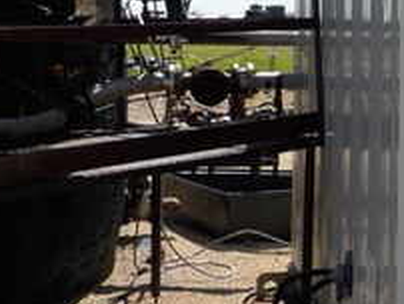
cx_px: 544
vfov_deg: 15.5
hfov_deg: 18.9
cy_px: 90
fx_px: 1110
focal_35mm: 95
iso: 125
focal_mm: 4.1
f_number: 3.3
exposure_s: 1/1250
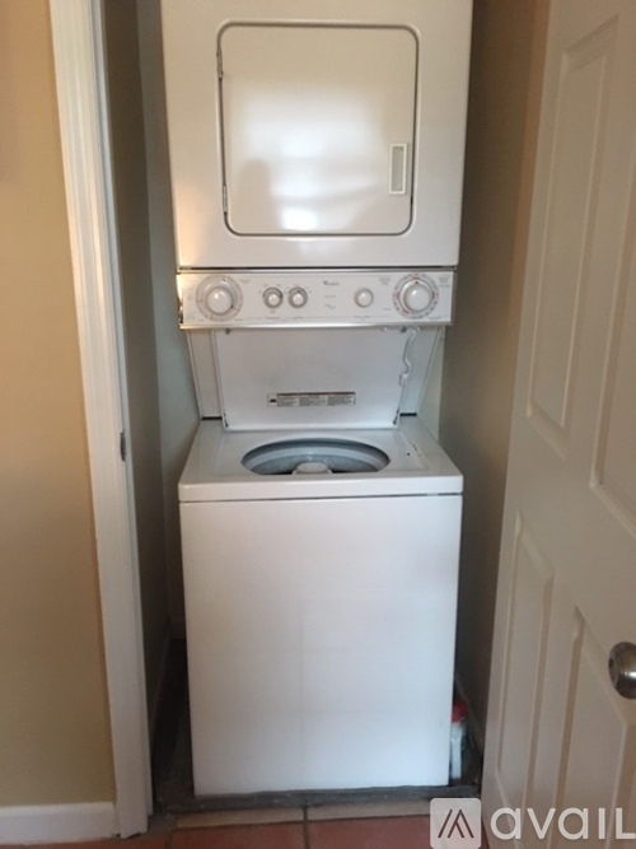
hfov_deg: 48.2
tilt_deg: -15.1
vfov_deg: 61.7
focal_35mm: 29
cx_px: 318
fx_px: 711
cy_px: 424
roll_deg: -1.0
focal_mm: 4.15
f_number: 2.2
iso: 320
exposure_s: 1/15
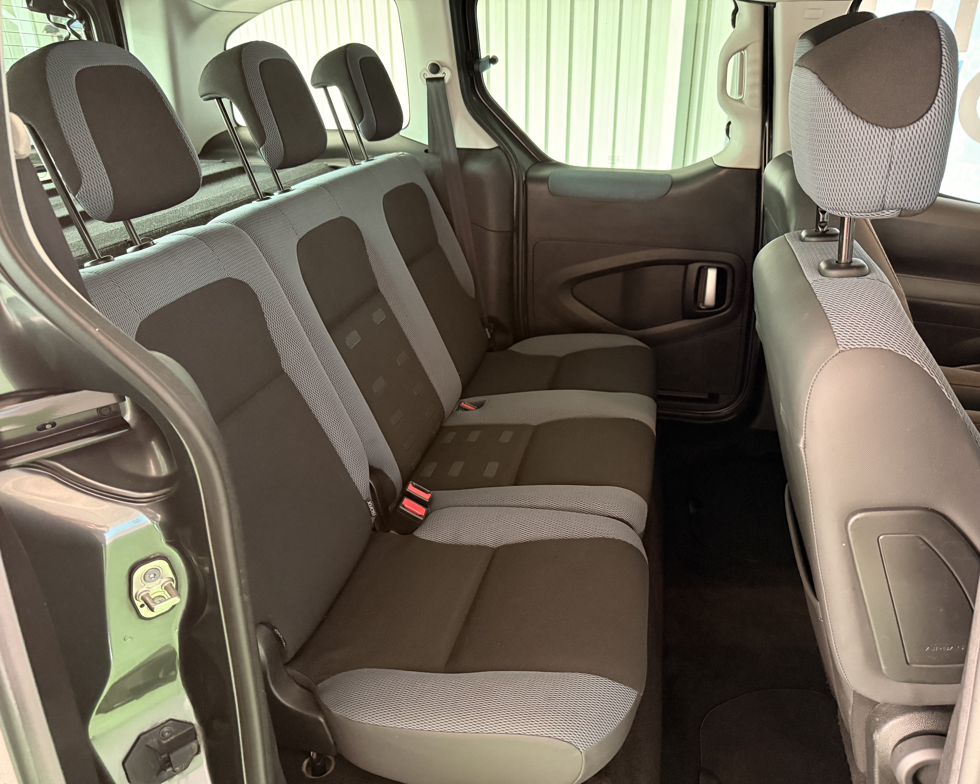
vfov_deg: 56.8
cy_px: 392
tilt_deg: -24.4
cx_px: 501
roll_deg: +0.3
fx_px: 725
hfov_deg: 68.1
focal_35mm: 25
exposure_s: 1/31
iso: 1000
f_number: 1.78
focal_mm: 6.76
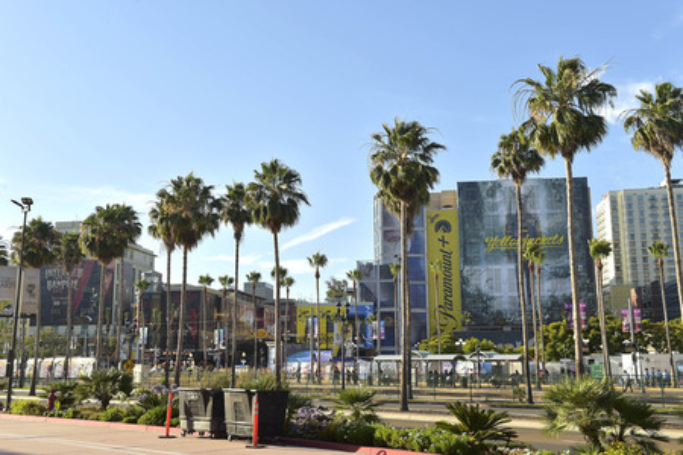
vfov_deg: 35.1
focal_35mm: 38
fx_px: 721
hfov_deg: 50.7
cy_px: 228
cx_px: 342
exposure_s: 1/250
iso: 160
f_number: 10
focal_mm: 38
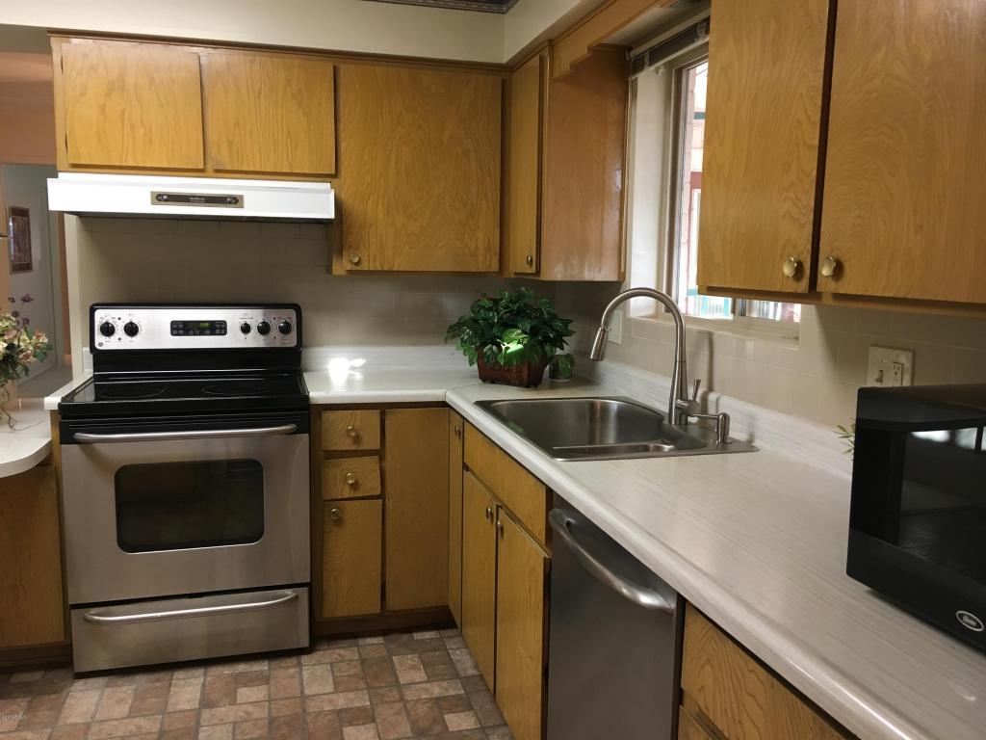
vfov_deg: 48.2
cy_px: 370
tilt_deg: -8.6
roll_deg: -1.6
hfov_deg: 61.7
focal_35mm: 29
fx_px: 826
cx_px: 493
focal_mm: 4.15
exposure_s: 1/30
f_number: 2.2
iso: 100
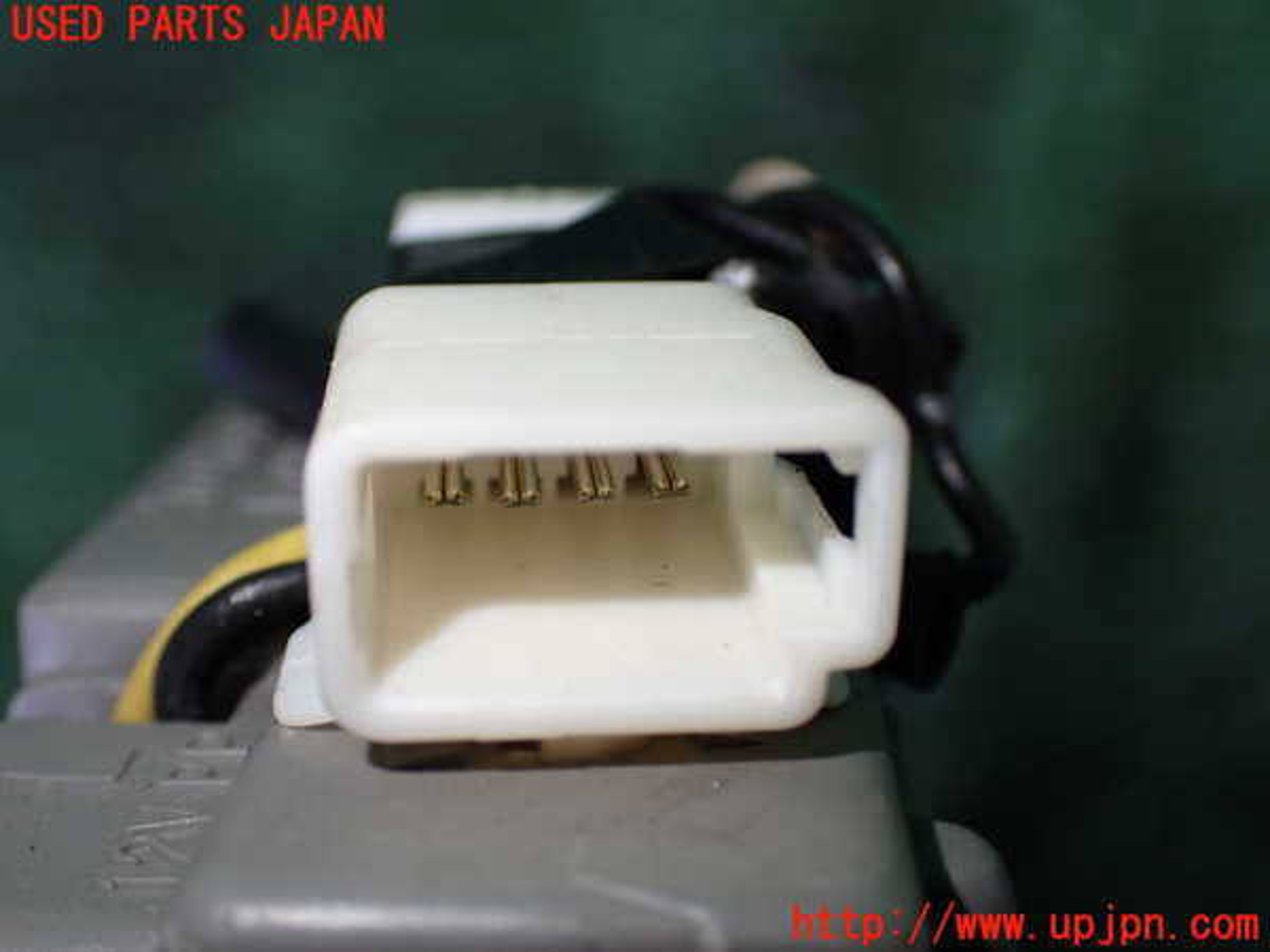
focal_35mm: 47
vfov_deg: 30.9
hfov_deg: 40.4
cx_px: 635
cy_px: 476
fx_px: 1724
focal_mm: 8.4
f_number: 3.1
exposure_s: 1/200
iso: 400
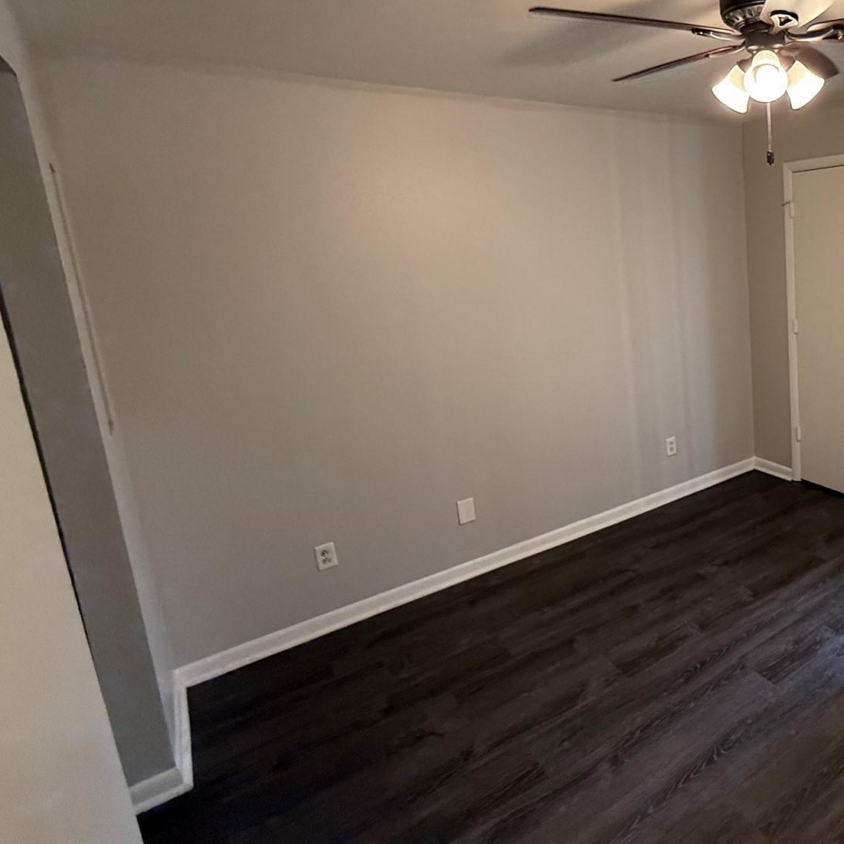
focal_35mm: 23
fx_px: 634
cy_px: 354
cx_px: 744
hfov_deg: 58.5
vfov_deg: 66.8
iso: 250
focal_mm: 2.22
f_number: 2.2
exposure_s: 1/120
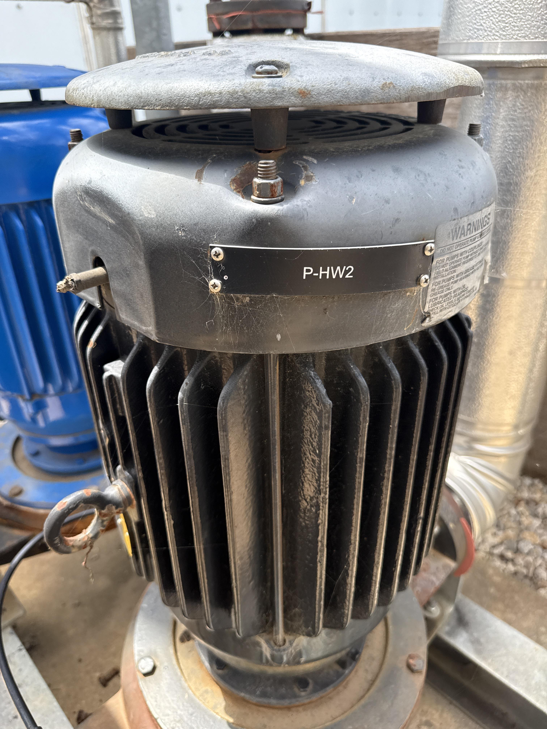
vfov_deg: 71.6
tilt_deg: -30.3
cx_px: 274
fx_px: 506
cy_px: 364
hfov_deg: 56.8
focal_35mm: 24
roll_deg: +2.8
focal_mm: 6.76
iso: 100
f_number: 1.78
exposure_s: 1/849
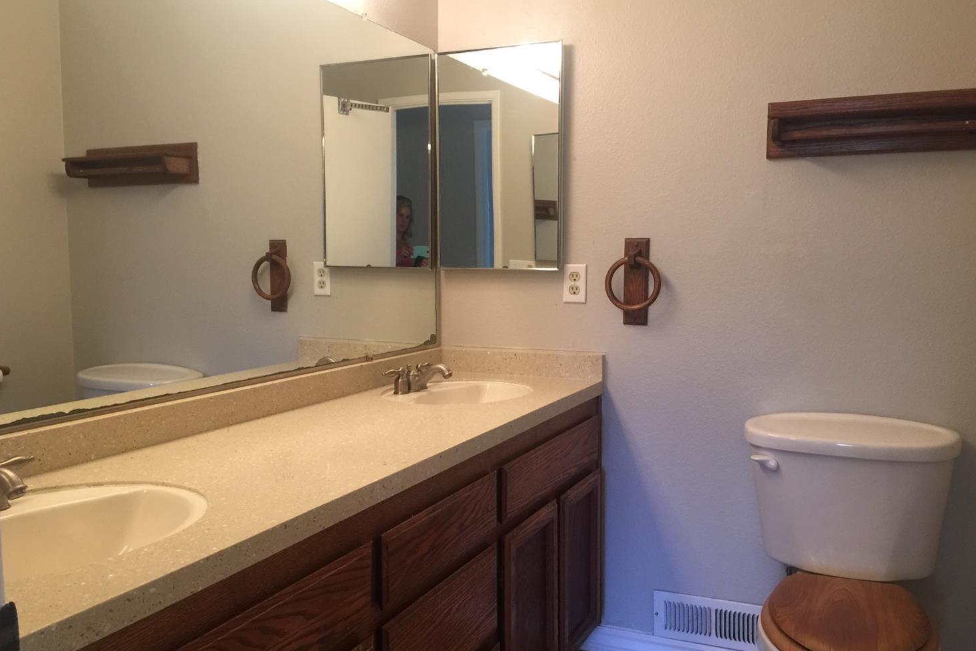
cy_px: 345
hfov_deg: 60.3
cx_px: 485
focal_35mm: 31
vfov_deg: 42.3
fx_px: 840
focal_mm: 4.15
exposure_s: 1/15
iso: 64
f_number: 2.2
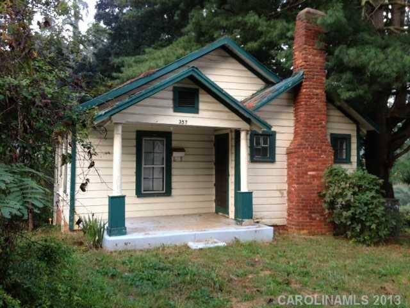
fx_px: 415
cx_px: 205
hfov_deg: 52.6
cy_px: 154
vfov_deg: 40.7
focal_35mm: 35
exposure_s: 1/40
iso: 64
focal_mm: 4.28
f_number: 2.4
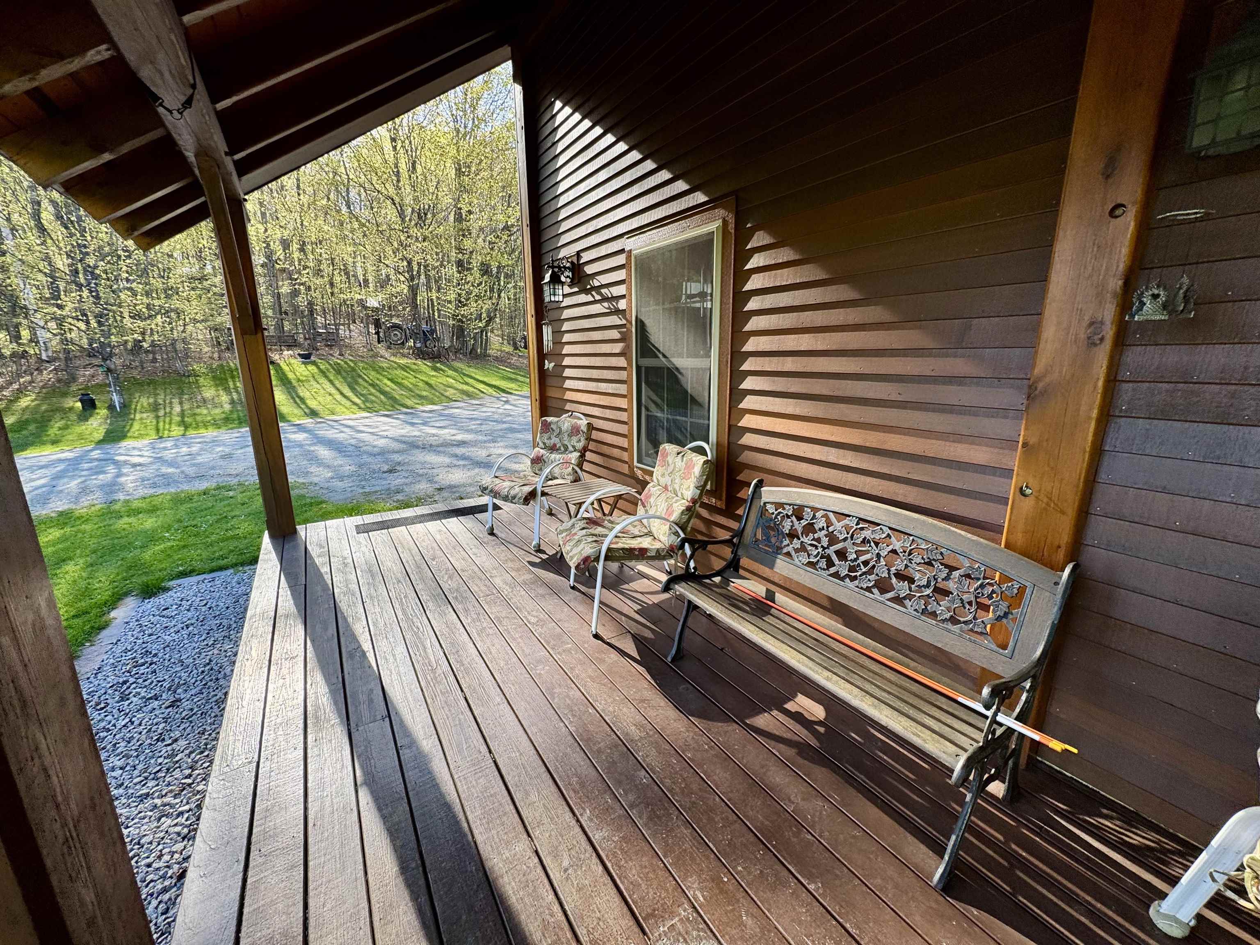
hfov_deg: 102.1
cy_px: 472
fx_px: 510
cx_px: 630
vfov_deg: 85.7
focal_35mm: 14
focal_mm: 2.22
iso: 40
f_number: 2.2
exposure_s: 1/296
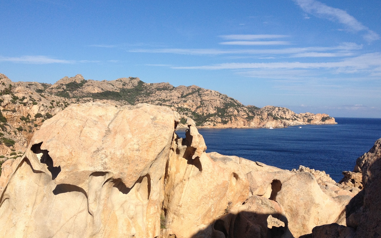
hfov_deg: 46.2
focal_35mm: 43
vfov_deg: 29.8
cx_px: 178
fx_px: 447
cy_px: 145
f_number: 2.4
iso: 64
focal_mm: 4.28
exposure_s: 1/2632
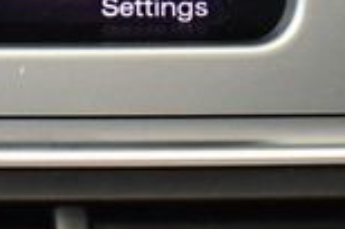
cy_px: -186
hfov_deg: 13.1
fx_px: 1435
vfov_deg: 8.7
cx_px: -137
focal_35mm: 150
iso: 5000
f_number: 3.5
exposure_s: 1/60
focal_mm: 18
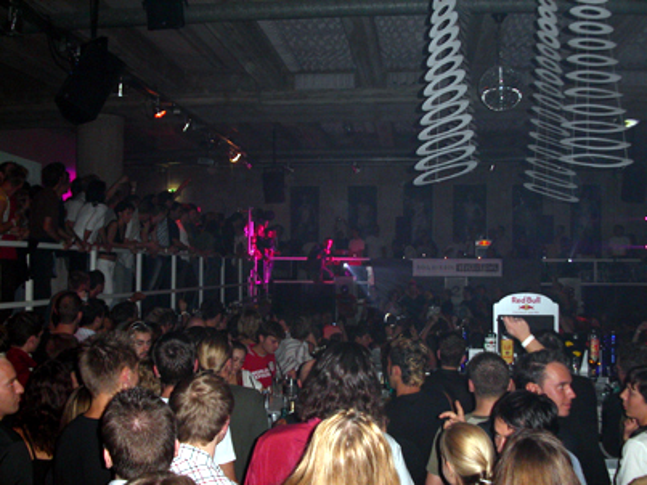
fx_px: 710
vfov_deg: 37.7
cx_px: 324
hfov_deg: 49.0
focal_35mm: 38
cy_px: 242
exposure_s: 1/30
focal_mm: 7.8
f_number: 2.8
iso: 200
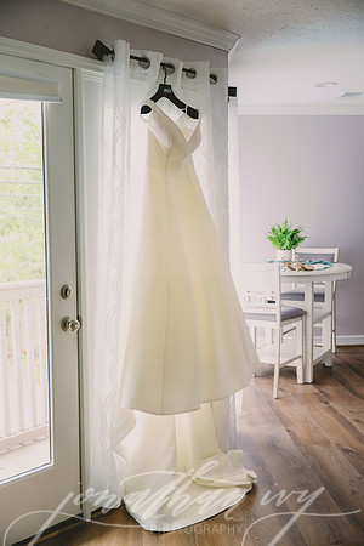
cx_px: 182
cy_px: 273
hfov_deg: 31.9
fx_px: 637
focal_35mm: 42
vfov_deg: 46.4
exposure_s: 1/125
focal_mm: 42
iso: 320
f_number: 2.8
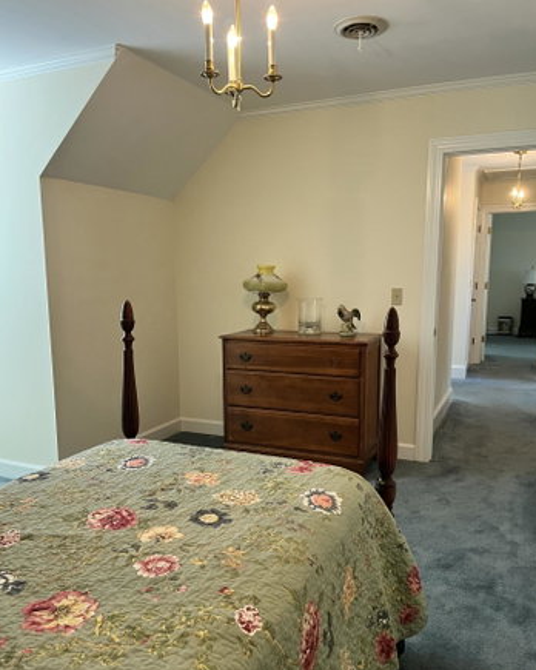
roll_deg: +1.2
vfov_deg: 62.2
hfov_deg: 51.5
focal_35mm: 28
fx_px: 555
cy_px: 357
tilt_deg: -8.7
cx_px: 265
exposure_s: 1/60
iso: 125
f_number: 1.6
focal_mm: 5.1
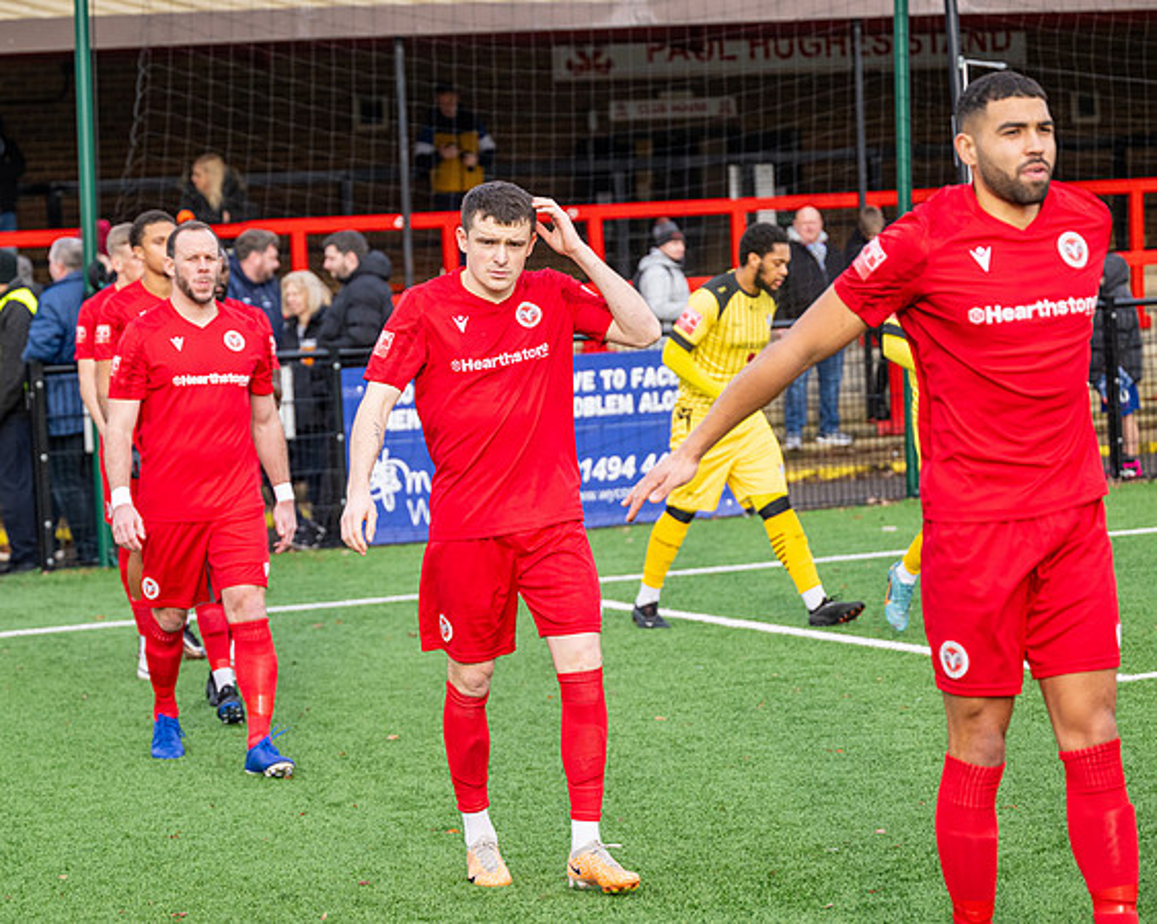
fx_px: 3778
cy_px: 462
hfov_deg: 17.4
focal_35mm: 110
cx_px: 463
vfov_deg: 14.0
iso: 800
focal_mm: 98
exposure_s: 1/1600
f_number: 4
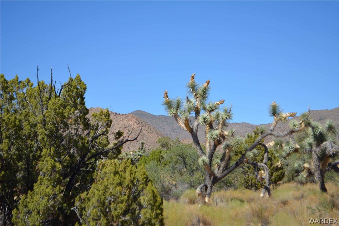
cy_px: 113
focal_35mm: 82
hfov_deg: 24.6
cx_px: 170
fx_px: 777
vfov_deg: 16.6
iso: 400
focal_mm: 55
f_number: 6.3
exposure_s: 1/1600
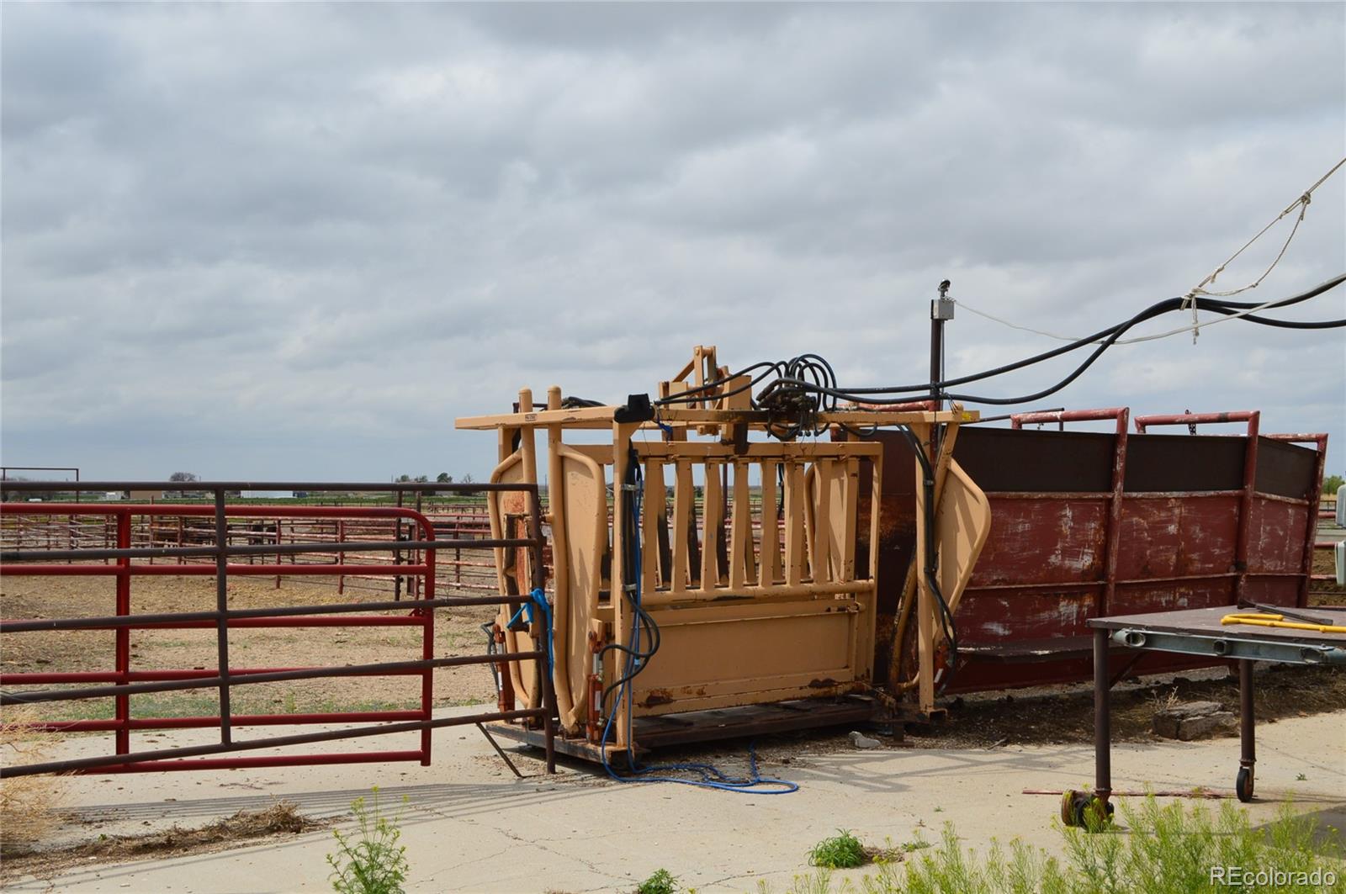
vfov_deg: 31.8
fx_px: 1569
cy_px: 447
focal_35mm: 42
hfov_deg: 46.4
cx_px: 673
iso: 280
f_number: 11
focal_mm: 28
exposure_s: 1/500
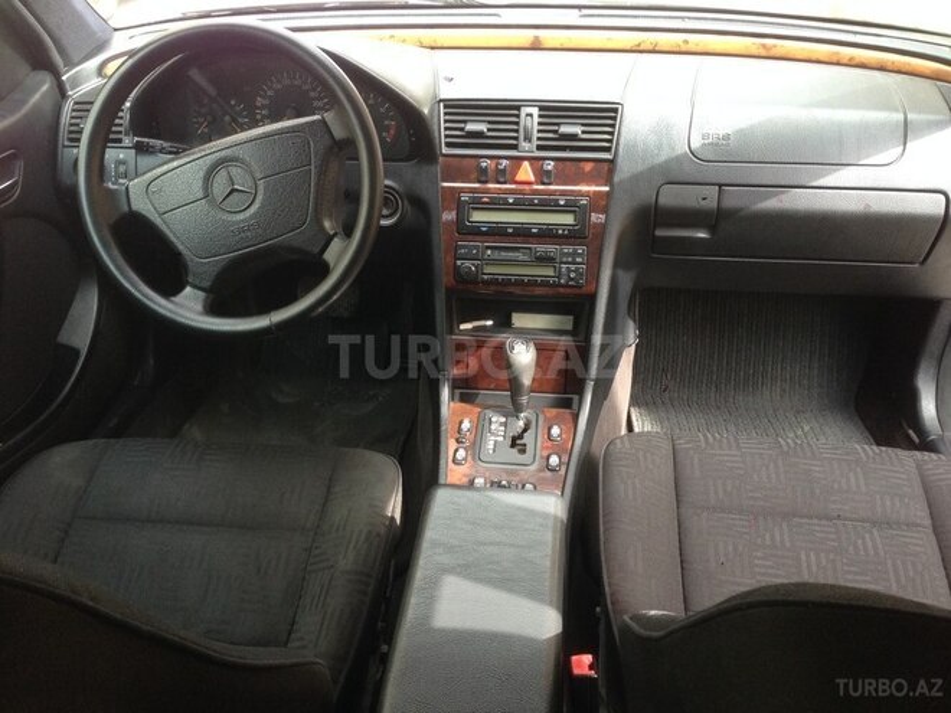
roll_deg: +1.5
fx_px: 907
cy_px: 356
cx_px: 476
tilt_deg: -33.2
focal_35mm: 33
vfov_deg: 42.9
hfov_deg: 55.4
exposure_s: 1/120
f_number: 2.4
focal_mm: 4.12
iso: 80
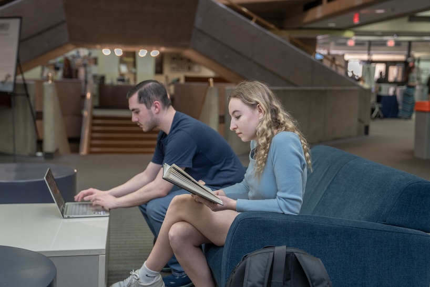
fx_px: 585
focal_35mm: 49
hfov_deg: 40.4
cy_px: 144
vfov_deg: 27.5
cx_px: 215
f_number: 2.8
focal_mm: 49
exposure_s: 1/200
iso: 1000
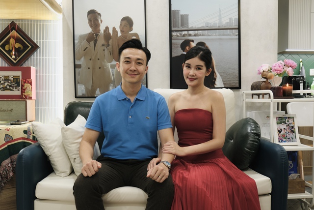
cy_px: 105
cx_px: 157
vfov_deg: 43.6
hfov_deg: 61.9
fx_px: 262
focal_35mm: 30
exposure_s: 1/60
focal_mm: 20
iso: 640
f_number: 2.8
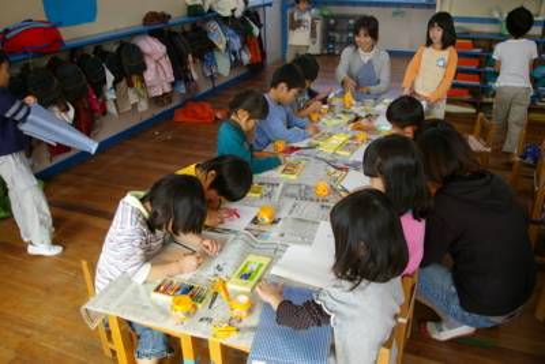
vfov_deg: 43.6
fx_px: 454
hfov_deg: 61.9
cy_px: 182
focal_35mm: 30
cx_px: 272
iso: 200
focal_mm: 20
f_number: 4.5
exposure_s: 1/60
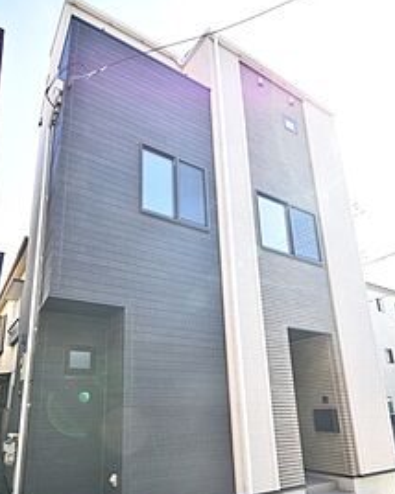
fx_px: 307
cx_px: 161
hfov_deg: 64.9
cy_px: 330
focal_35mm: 21
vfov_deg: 75.2
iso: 100
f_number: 4.5
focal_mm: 10
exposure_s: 1/60
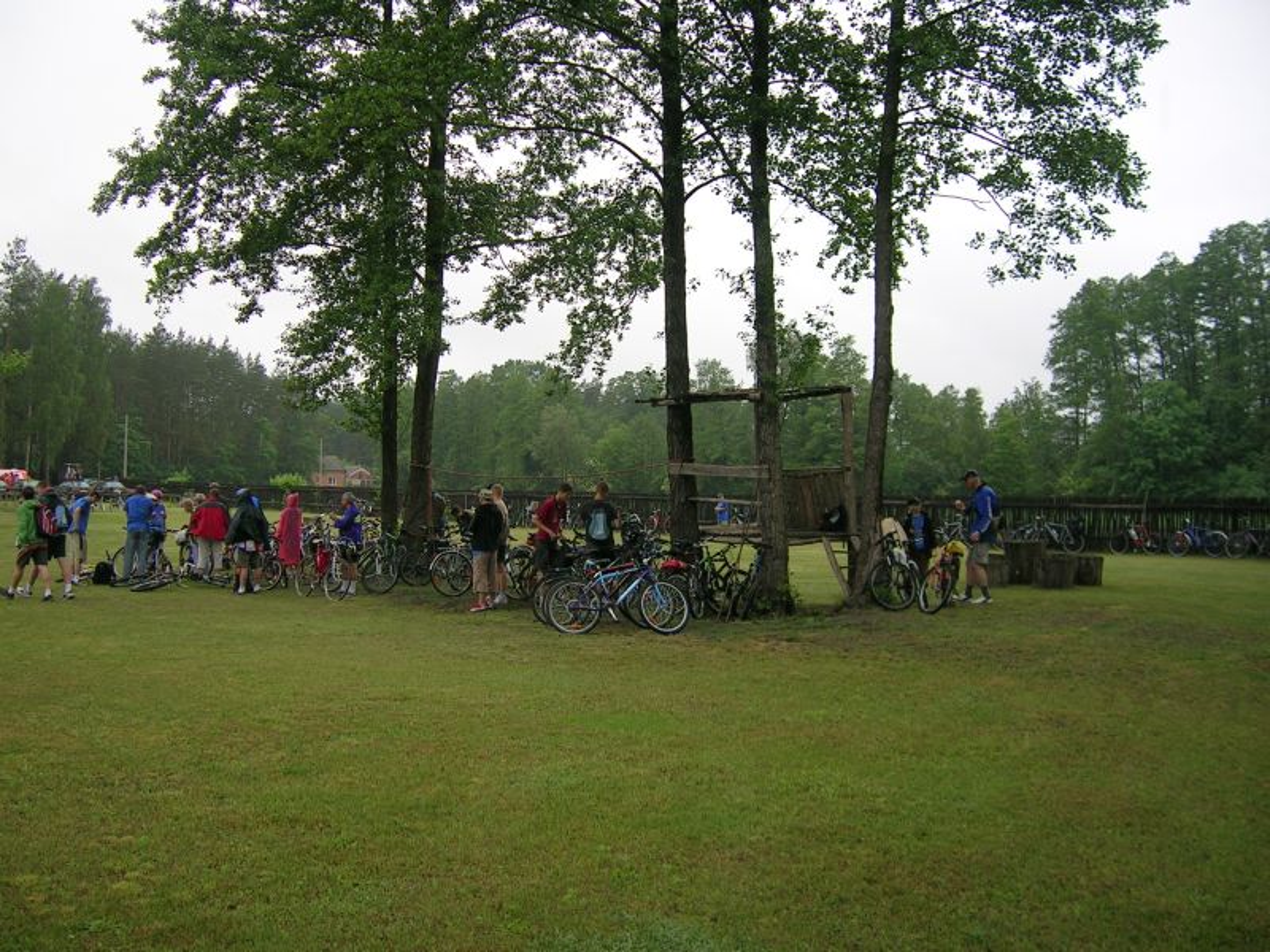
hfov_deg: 52.6
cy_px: 476
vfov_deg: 40.7
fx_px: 1284
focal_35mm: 35
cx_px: 635
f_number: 2.8
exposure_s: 1/361
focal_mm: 5.4
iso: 50
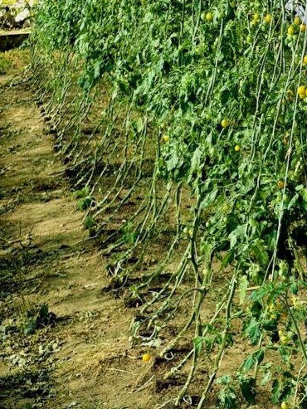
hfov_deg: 13.5
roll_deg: -4.2
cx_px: 311
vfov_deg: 18.1
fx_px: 1277
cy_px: 87
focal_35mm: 108
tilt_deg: -7.0
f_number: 1.6
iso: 32
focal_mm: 5.96
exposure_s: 1/709
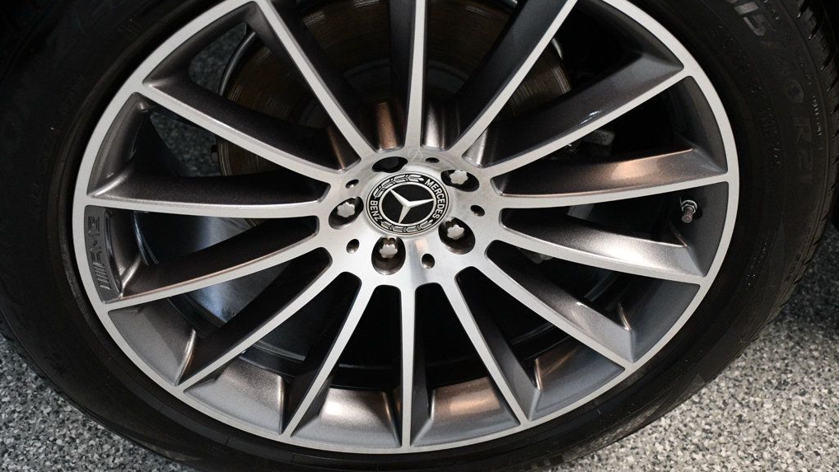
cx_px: 420
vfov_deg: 20.0
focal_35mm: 60
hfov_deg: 34.9
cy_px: 193
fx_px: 1335
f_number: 4.2
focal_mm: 38
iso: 3200
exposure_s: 1/100
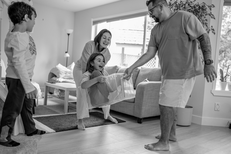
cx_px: 116
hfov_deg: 54.4
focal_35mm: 35
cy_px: 77
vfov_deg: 37.9
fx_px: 225
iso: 800
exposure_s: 1/160
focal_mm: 35
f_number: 2.2
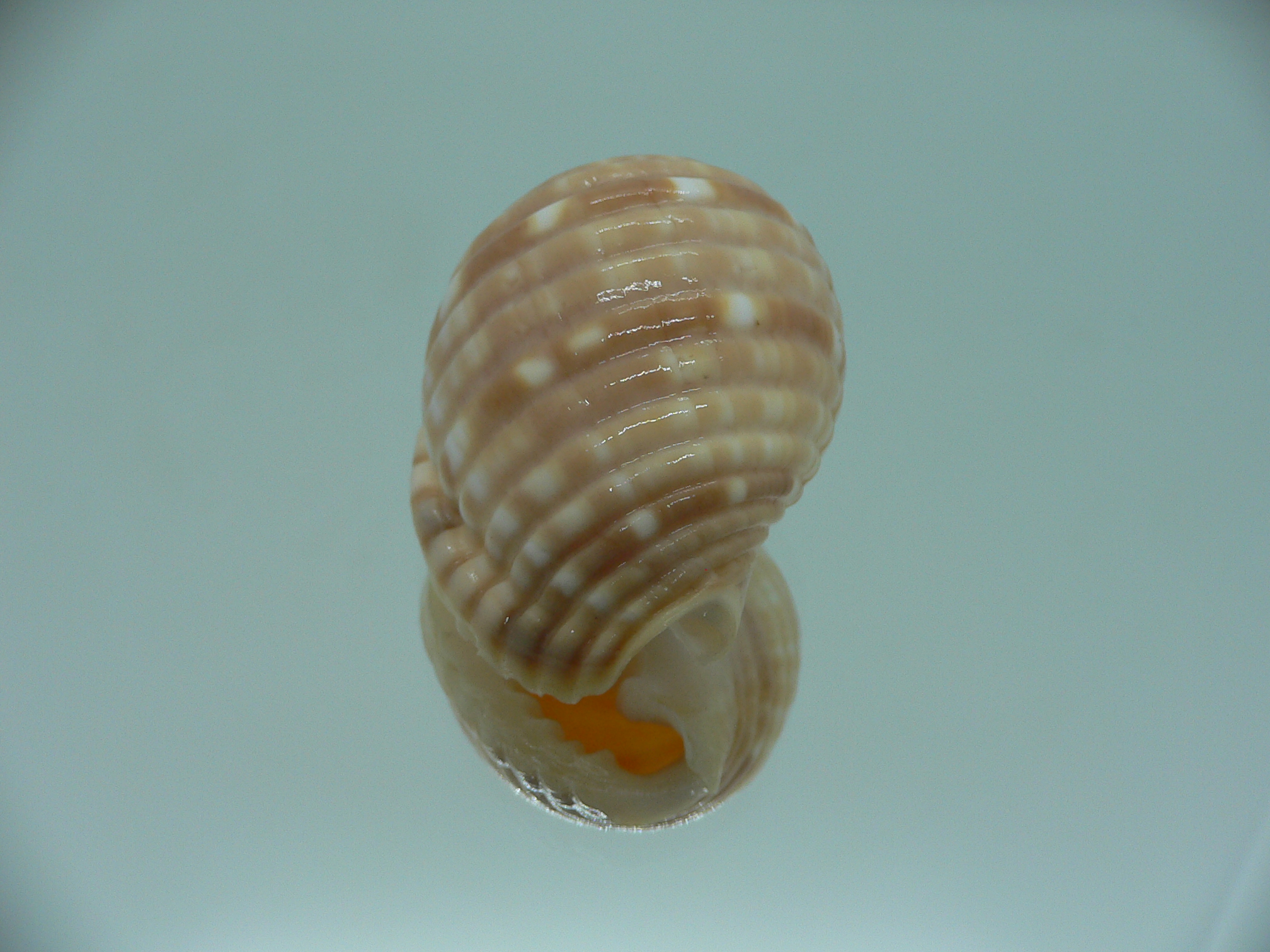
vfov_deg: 40.7
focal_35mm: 35
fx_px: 1284
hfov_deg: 52.6
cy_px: 476
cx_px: 635
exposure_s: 1/60
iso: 80
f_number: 2.8
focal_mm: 4.6
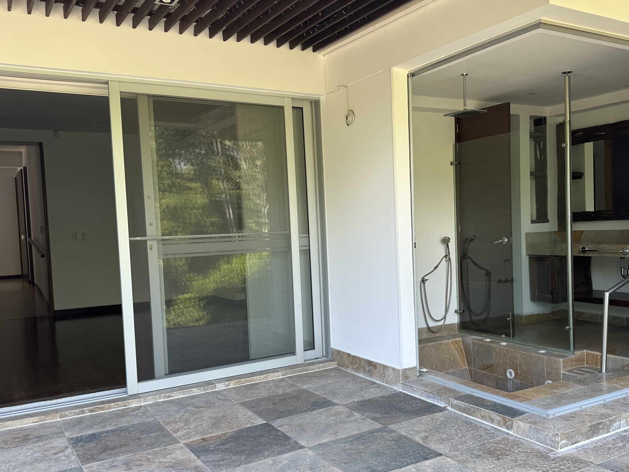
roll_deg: +2.6
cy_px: 262
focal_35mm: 33
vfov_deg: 42.9
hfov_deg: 55.1
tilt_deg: -2.3
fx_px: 600
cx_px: 360
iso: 80
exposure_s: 1/469
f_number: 1.78
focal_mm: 6.86
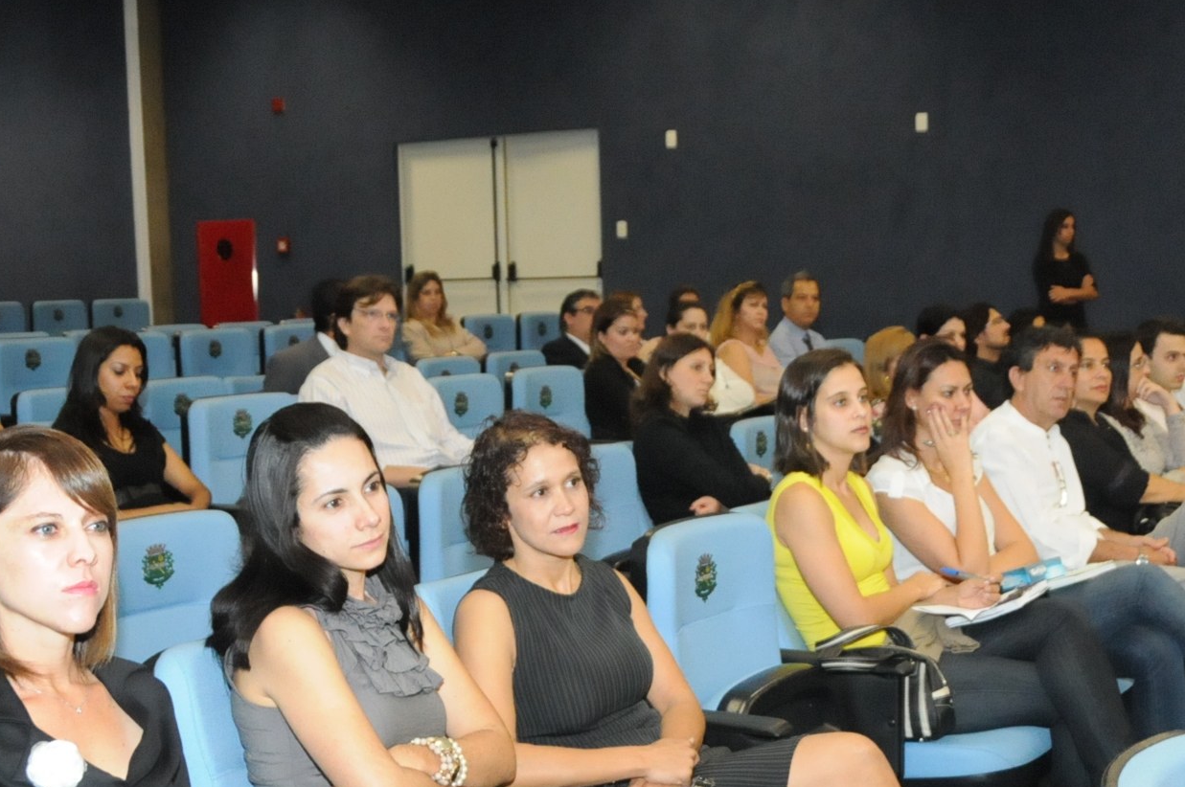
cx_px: 664
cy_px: 486
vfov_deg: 25.9
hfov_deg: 38.2
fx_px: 1710
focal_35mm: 52
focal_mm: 20
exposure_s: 1/250
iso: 3200
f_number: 3.5
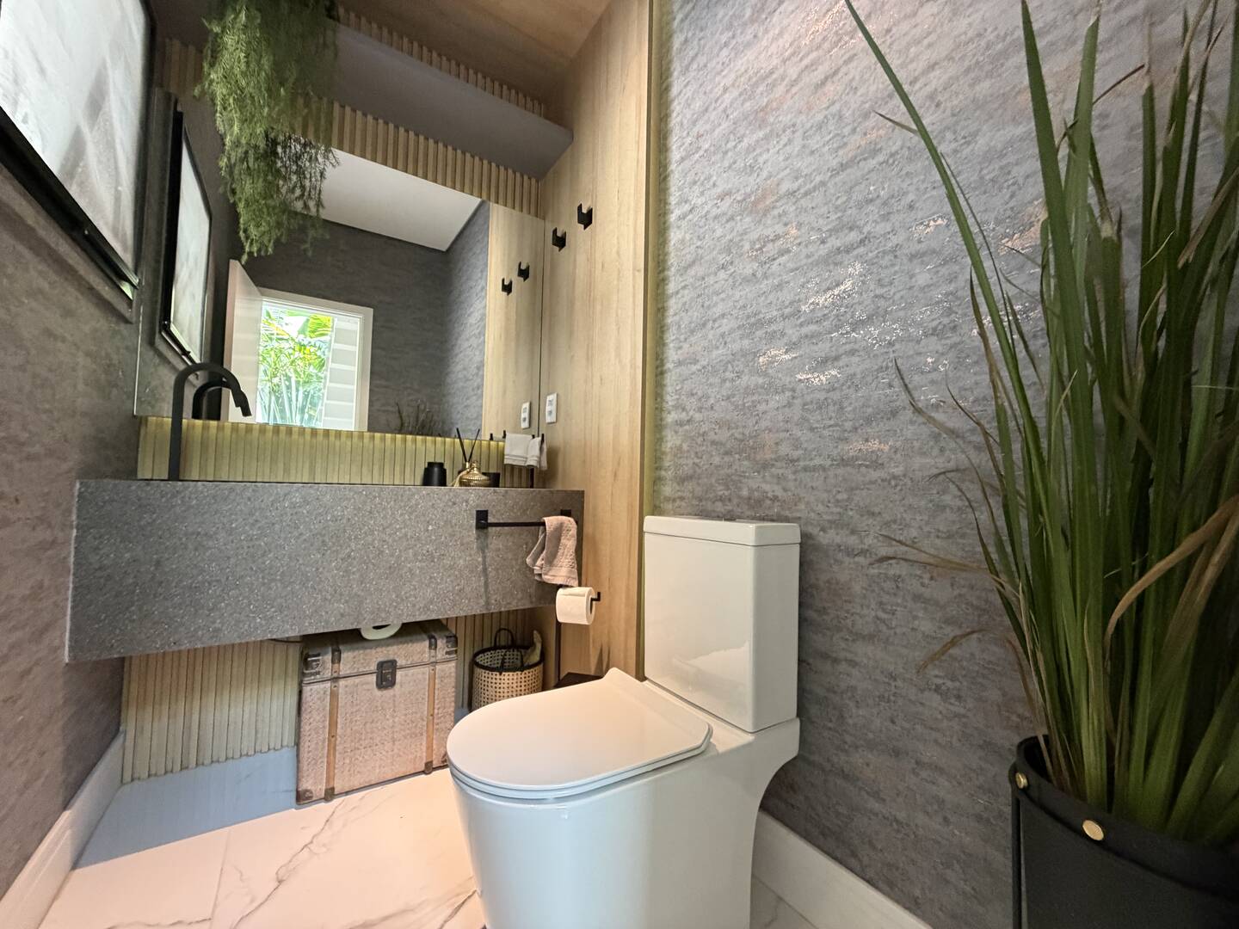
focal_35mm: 14
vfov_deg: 85.7
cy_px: 464
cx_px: 620
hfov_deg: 102.1
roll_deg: -0.4
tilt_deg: +3.3
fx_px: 501
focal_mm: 2.22
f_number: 2.2
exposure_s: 1/60
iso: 500
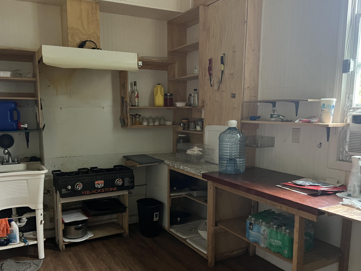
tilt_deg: -8.1
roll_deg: +0.1
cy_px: 157
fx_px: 323
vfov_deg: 45.3
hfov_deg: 58.2
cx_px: 161
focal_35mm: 31
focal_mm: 5.7
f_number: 1.5
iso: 640
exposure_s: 1/30
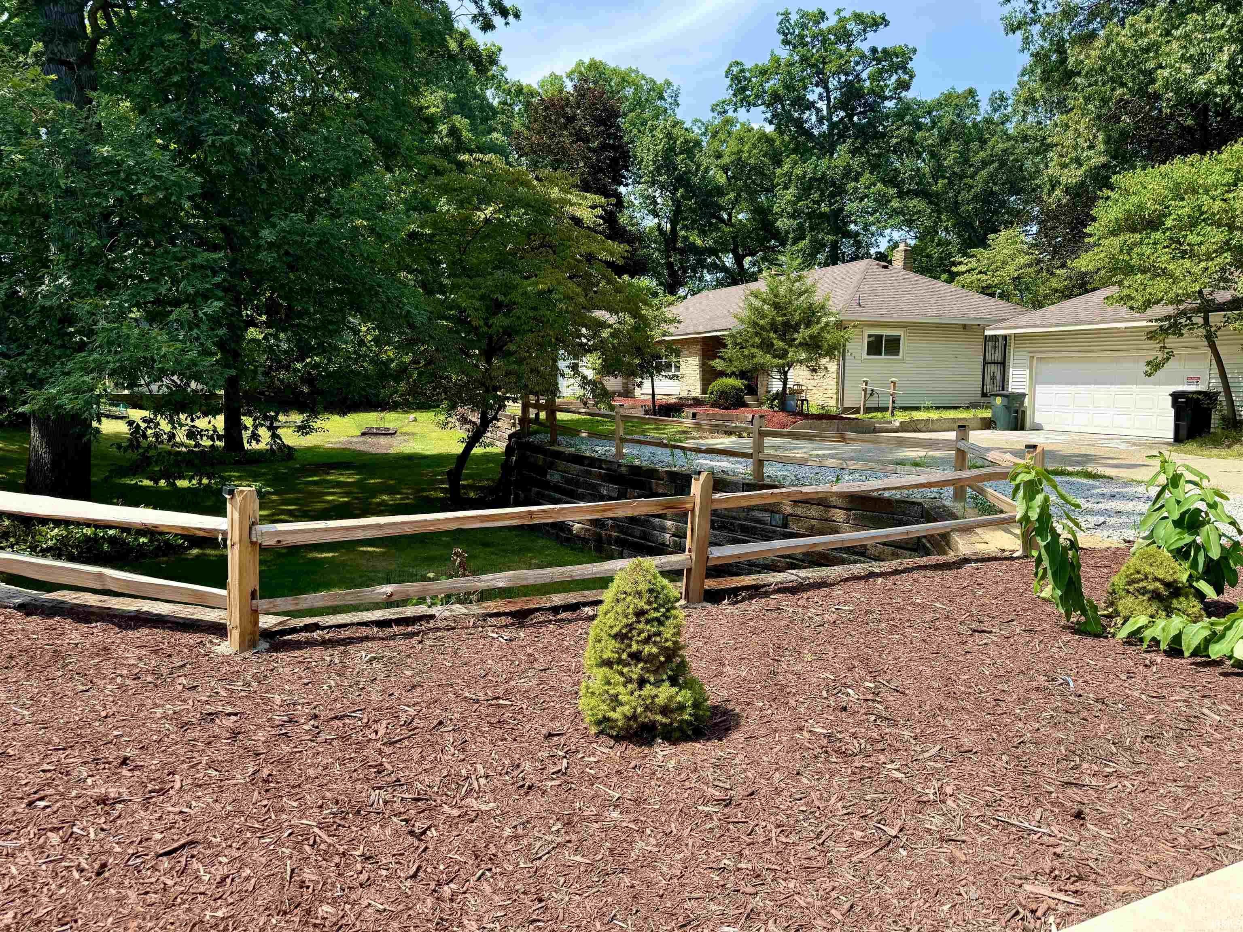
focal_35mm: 24
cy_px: 466
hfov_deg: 71.6
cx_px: 622
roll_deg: -0.5
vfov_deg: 56.8
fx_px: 862
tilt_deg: -4.8
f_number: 1.78
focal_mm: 6.76
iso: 80
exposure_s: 1/1678
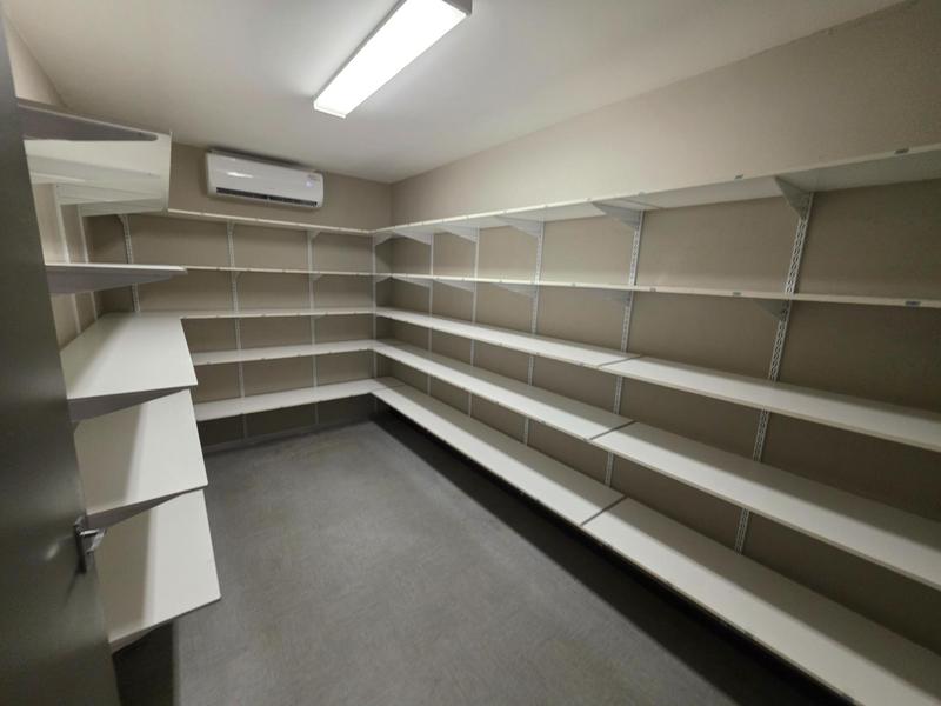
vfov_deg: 89.9
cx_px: 470
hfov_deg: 106.2
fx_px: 353
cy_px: 353
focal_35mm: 13
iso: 320
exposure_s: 1/50
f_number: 1.9
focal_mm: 2.2
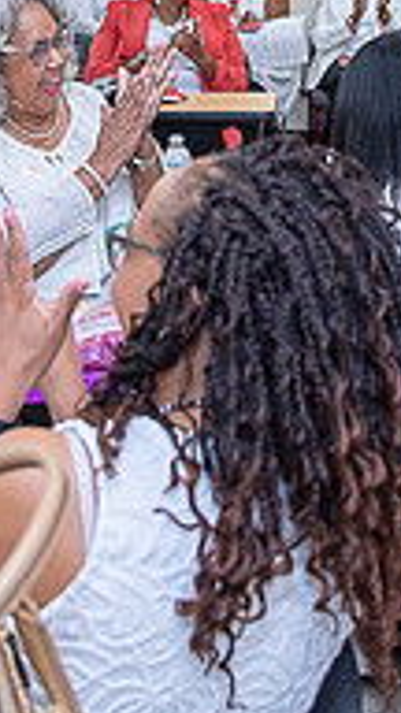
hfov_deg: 15.8
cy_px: 52
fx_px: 1437
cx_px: 286
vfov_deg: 26.8
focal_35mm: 76
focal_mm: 24
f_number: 4
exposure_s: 1/200
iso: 800
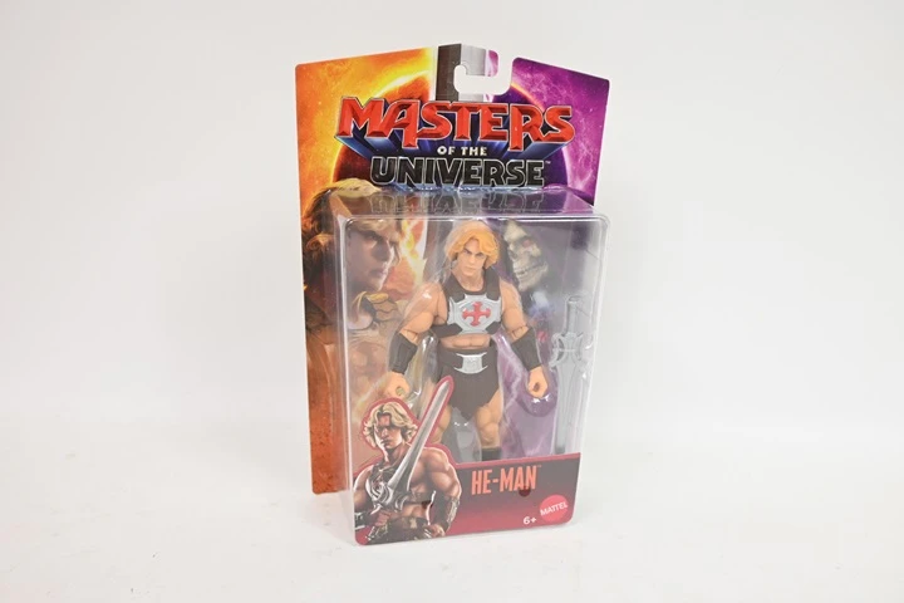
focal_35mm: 33
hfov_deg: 57.2
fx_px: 829
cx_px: 452
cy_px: 302
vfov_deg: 40.0
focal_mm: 22
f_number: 4
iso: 400
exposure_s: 1/200
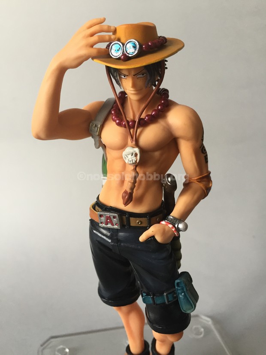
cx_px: 133
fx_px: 297
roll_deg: -0.9
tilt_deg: -18.5
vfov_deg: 61.7
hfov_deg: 48.2
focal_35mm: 29
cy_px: 178
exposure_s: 1/30
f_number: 2.2
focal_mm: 4.15
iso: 40
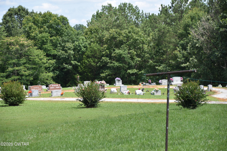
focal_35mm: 150
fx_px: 946
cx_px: 114
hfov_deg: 13.7
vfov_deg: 9.2
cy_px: 76
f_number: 5.6
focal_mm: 100
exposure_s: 1/500
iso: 200
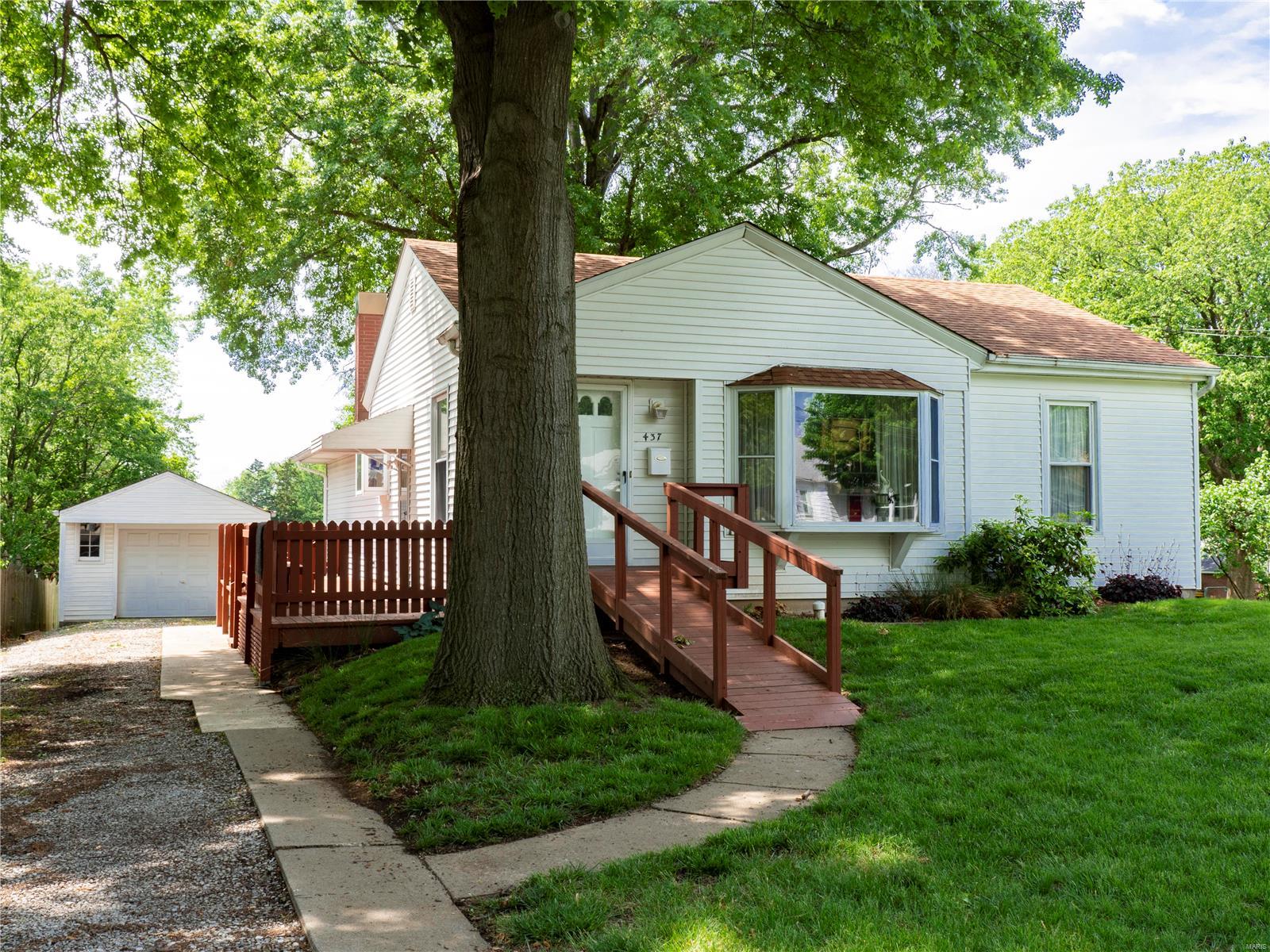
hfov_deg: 51.4
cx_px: 635
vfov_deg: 39.7
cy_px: 476
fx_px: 1321
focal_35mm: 36
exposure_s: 1/60
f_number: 10
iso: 200
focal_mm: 18
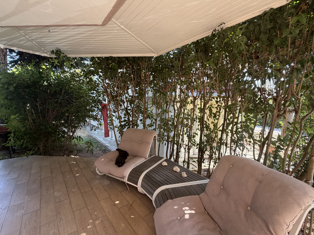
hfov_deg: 98.2
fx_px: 136
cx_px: 160
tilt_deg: -4.1
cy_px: 117
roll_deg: +1.2
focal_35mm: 15
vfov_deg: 81.7
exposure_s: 1/121
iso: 80
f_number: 2.2
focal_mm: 2.22
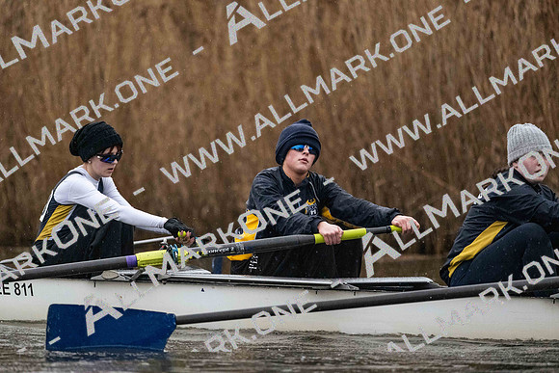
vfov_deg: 3.4
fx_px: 6212
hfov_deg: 5.2
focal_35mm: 400
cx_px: 280
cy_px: 186
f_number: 4.5
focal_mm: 400
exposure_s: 1/1600
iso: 8000
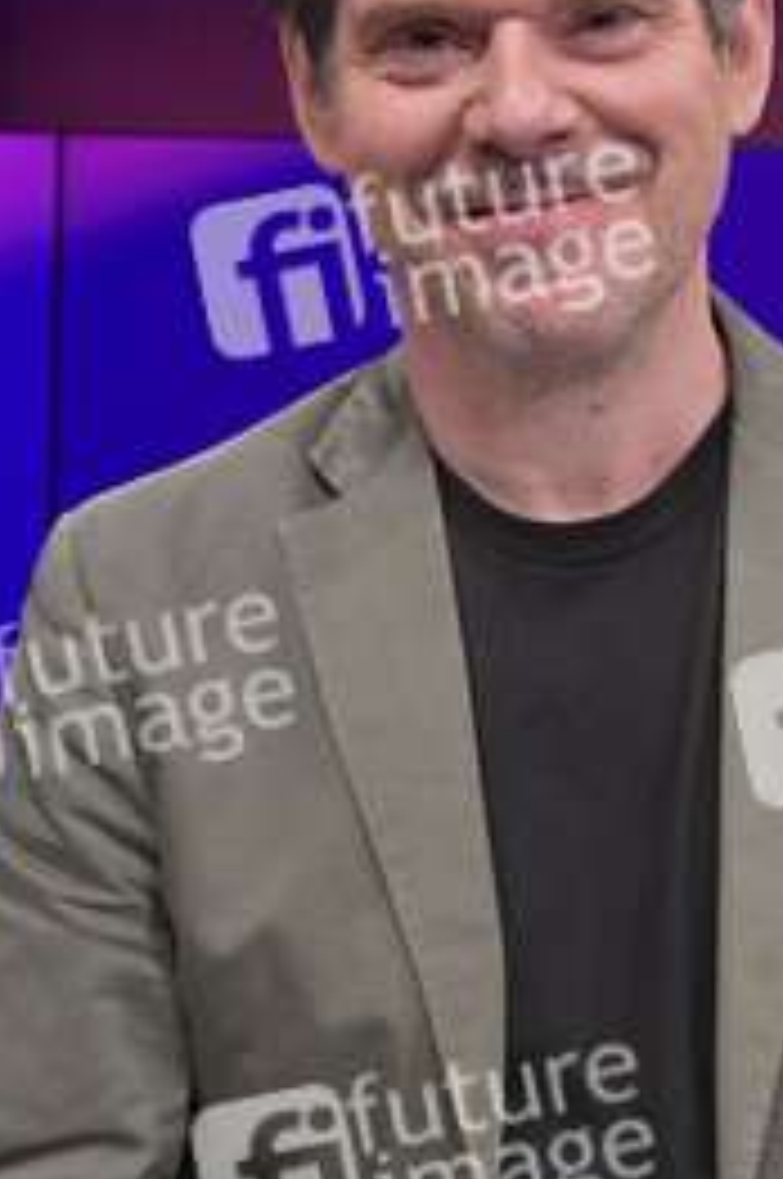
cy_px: 477
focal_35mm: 58
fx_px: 1897
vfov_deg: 34.4
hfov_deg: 23.2
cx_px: 554
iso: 2500
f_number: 6.3
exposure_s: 1/200
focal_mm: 38
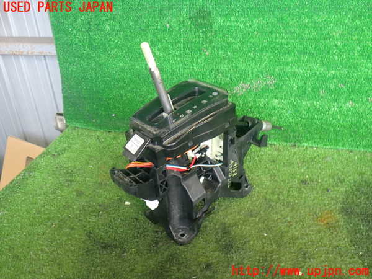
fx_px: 322
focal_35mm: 30
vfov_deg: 46.8
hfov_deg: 60.0
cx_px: 186
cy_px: 140
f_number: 2.3
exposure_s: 1/40
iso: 200
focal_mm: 5.4
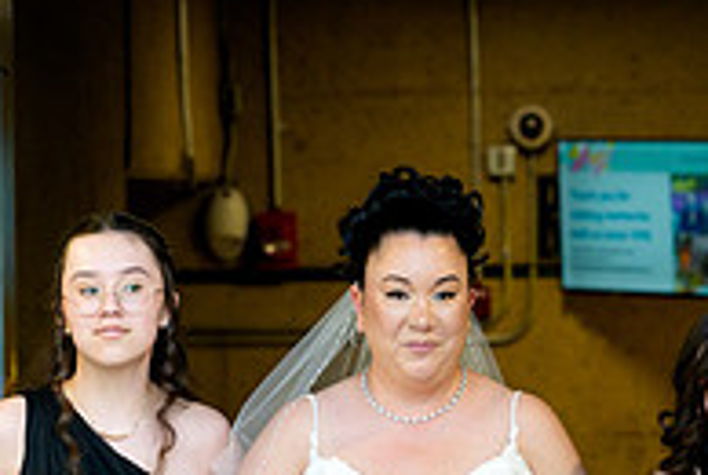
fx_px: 3998
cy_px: 641
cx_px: 434
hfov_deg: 10.1
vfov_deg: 6.7
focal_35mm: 203
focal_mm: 68
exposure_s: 1/640
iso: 640
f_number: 3.2
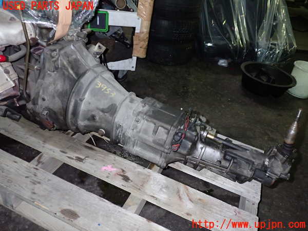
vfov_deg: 49.7
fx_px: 249
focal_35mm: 28
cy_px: 116
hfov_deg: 63.4
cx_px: 154
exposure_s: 1/30
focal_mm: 5.05
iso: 800
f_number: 6.3
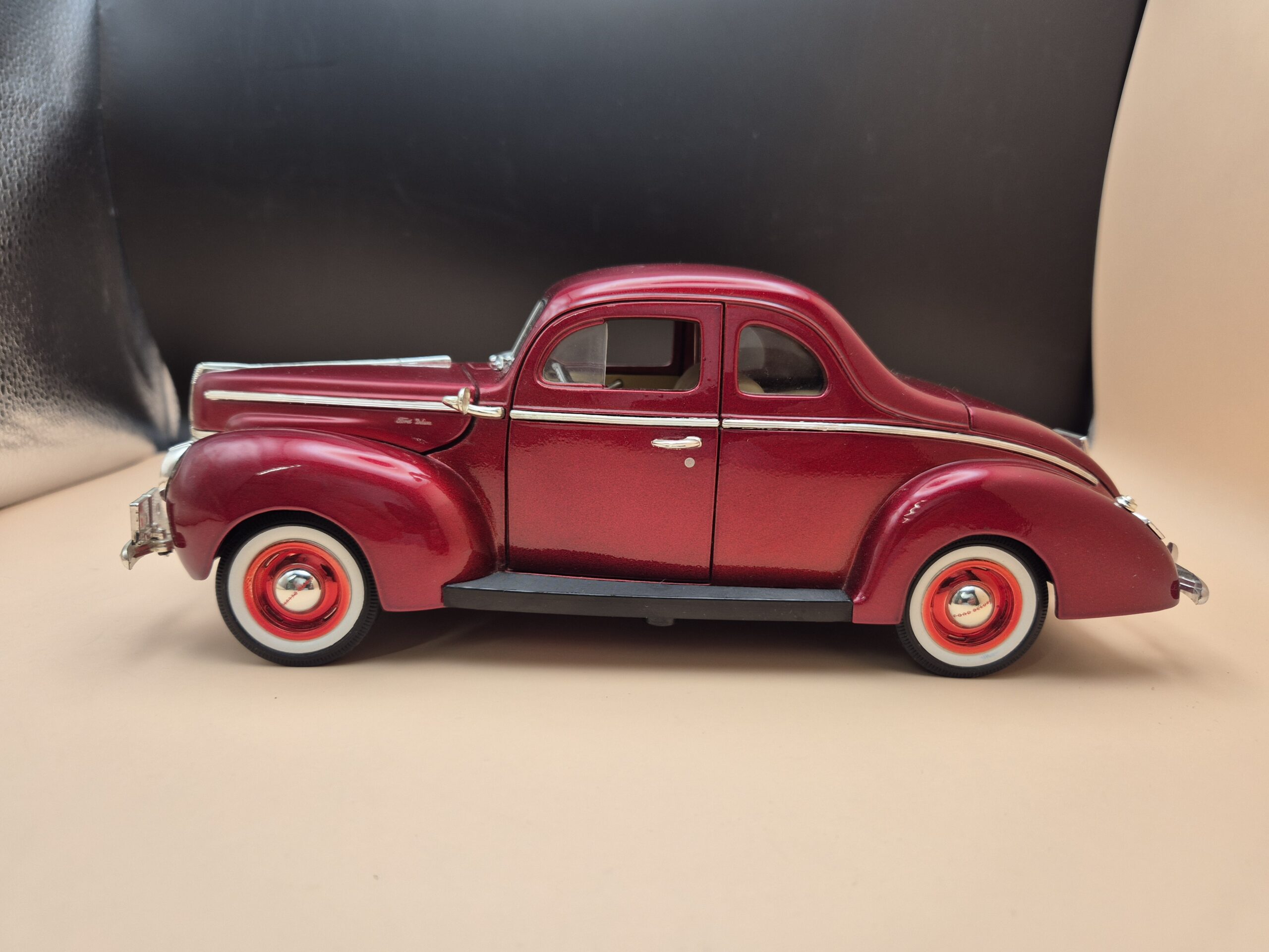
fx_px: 843
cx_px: 634
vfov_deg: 58.9
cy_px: 476
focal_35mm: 23
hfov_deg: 73.9
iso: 40
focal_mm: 5.4
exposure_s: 1/82
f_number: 1.8
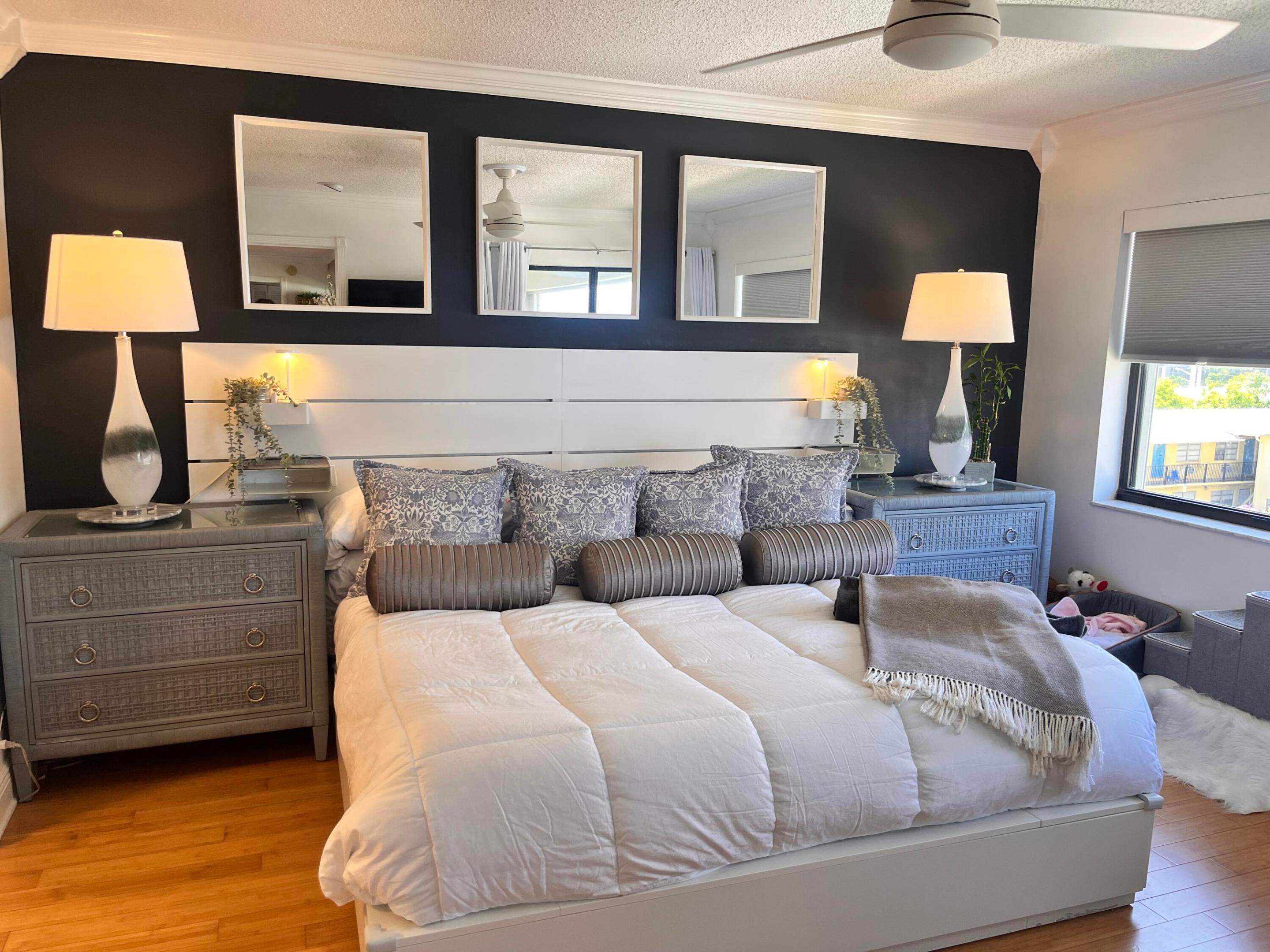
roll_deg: -0.8
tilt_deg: -8.1
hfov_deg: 67.3
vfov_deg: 53.1
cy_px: 476
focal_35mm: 26
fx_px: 954
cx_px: 635
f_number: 1.6
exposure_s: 1/120
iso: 64
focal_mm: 5.1
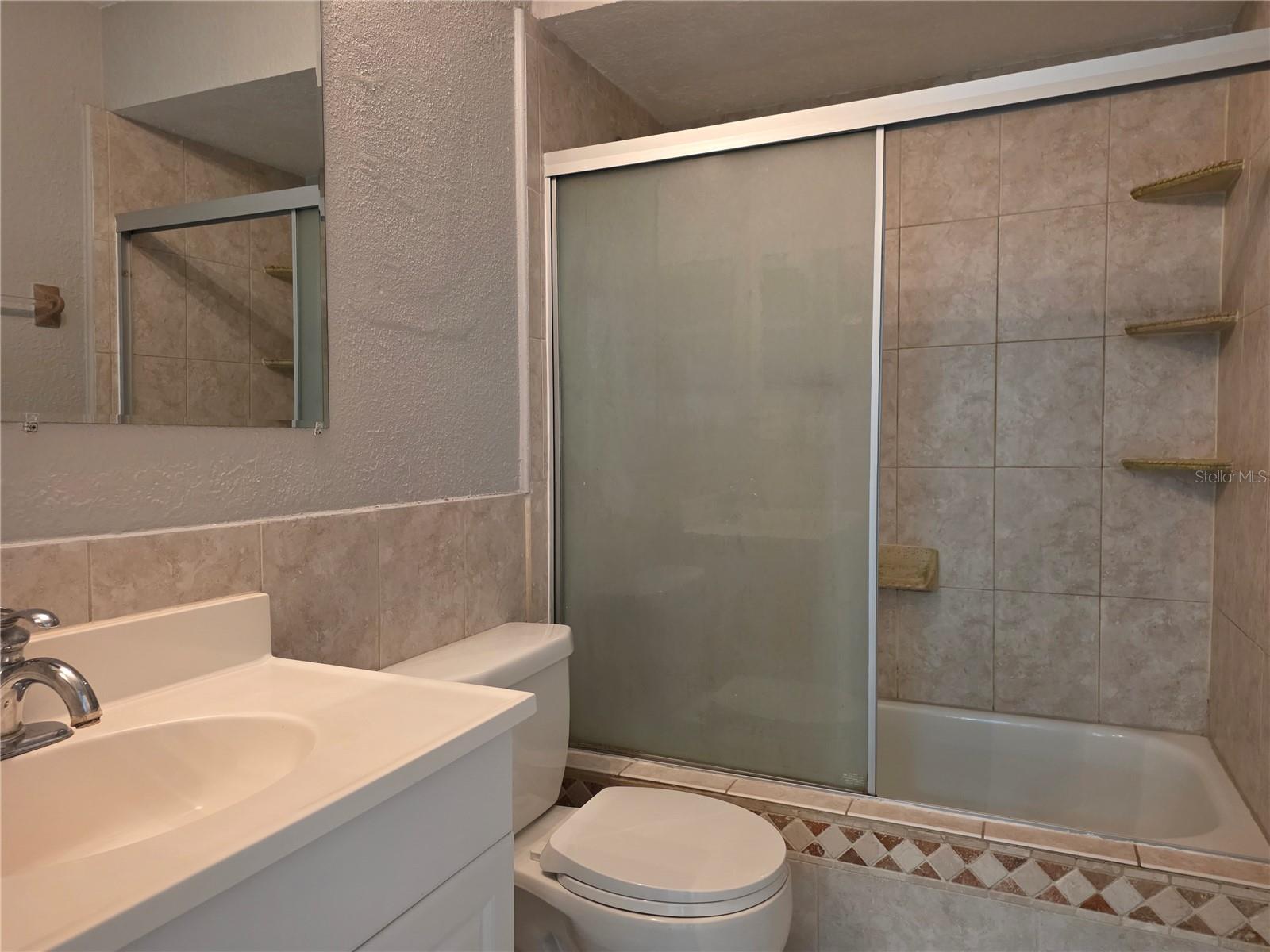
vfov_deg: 58.9
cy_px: 476
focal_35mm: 23
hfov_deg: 73.9
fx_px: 844
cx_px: 635
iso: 640
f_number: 1.7
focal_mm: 6.3
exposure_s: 1/120
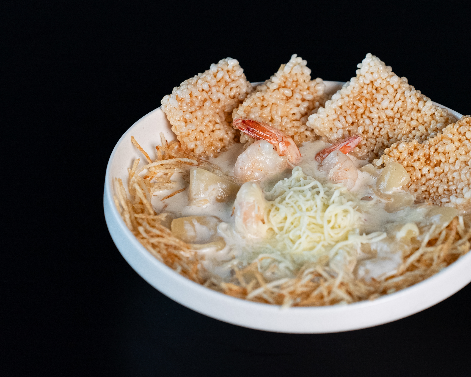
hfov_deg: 21.4
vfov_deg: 17.3
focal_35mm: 89
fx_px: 1241
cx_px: 295
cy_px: 162
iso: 1250
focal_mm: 67
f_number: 4.5
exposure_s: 1/125
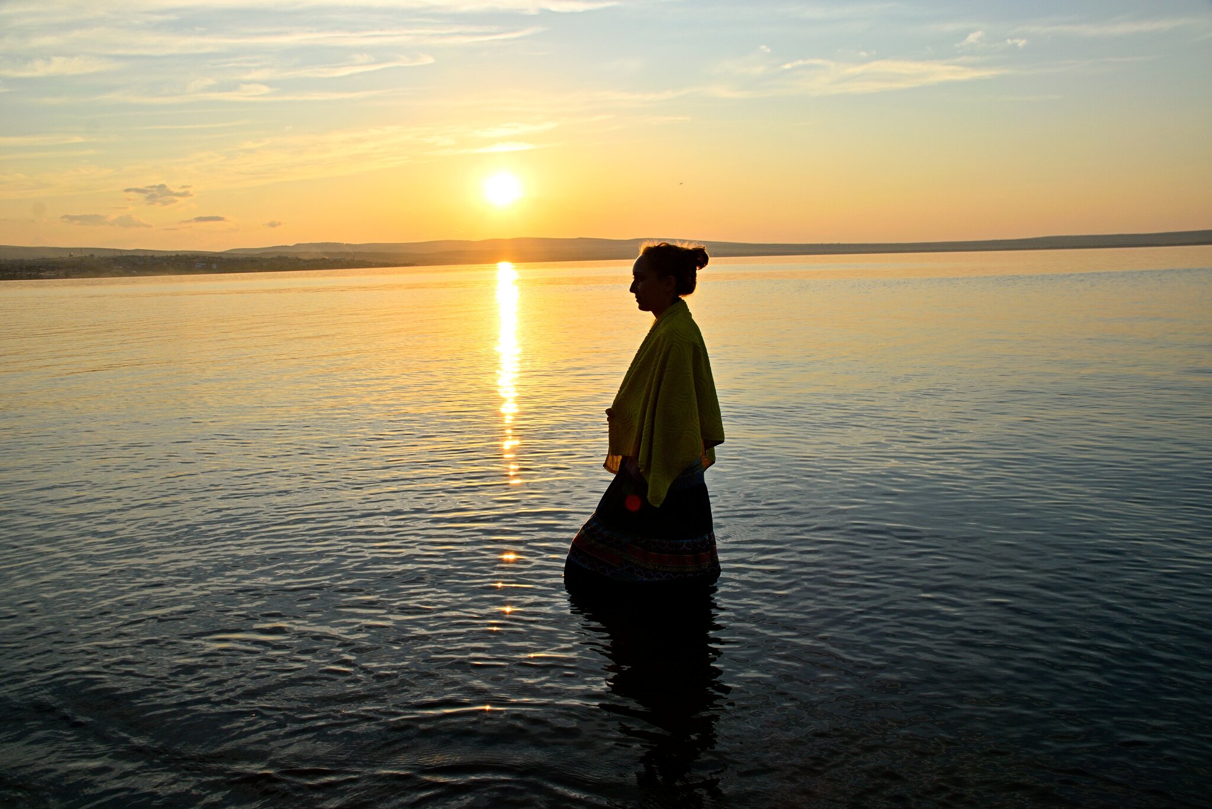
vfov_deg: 43.6
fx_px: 1010
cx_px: 606
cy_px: 404
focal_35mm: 30
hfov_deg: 61.9
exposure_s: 1/320
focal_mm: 20
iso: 100
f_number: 13
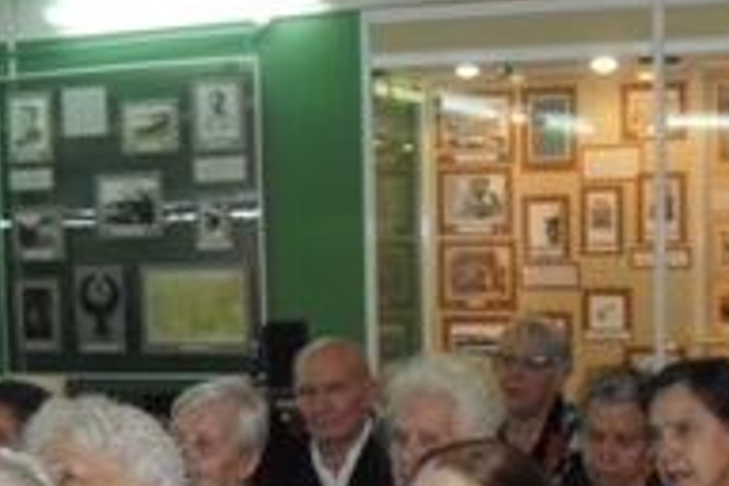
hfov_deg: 23.6
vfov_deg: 15.7
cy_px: 416
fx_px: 1741
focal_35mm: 86
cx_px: 338
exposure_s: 1/45
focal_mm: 6.3
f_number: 2.8
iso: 160
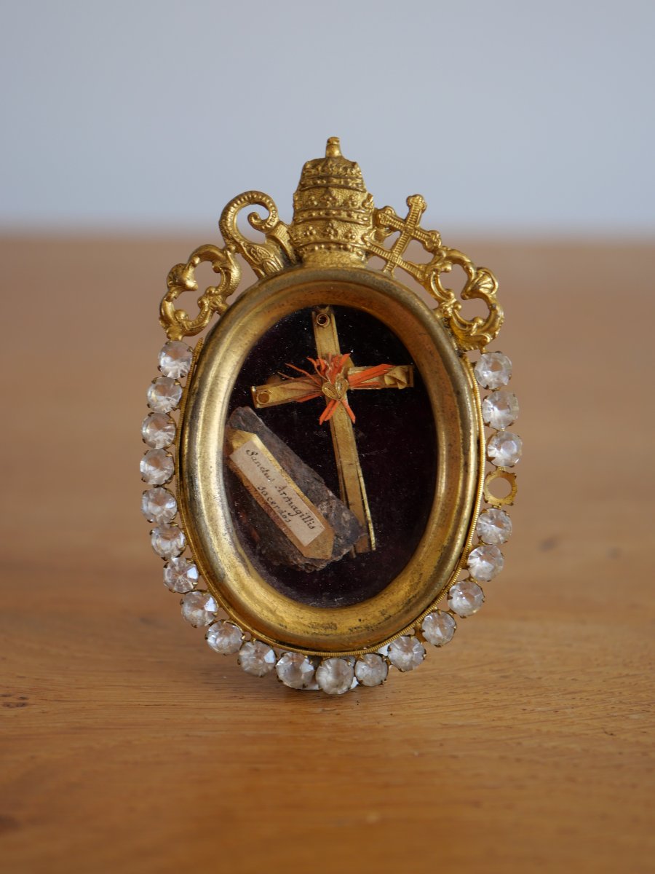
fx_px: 1514
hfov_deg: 24.4
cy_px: 437
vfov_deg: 32.2
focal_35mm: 60
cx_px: 328
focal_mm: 30
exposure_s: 1/60
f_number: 2.8
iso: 250
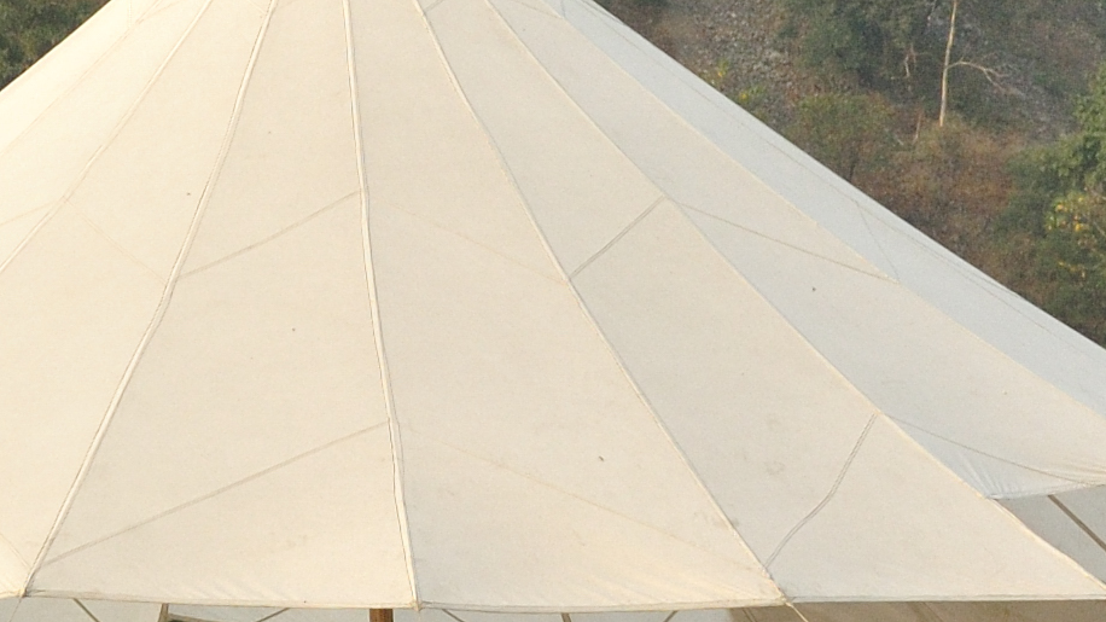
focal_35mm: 133
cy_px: 360
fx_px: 3900
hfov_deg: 16.1
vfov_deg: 9.1
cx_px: 366
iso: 400
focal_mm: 20
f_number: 5.6
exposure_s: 1/500
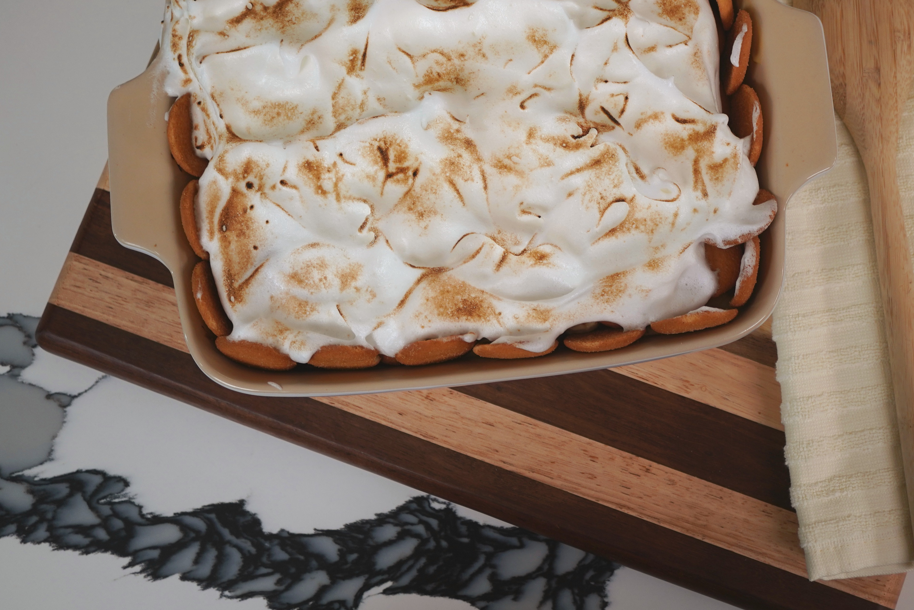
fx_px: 1549
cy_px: 216
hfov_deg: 32.7
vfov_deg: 22.2
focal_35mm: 61
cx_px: 582
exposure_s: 1/160
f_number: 4
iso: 250
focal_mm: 30
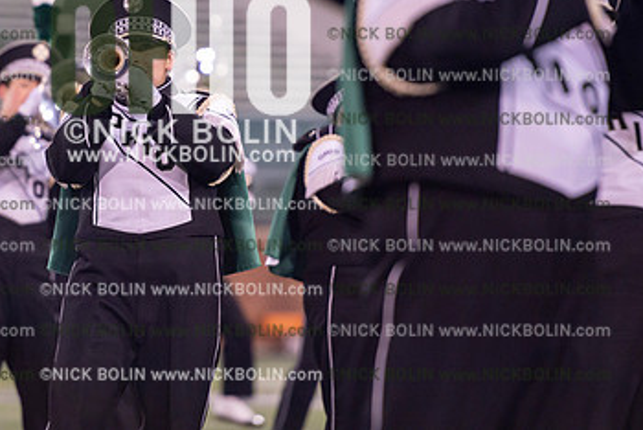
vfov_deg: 4.2
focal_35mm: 331
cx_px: 180
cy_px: 76
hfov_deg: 6.2
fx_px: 5917
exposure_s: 1/1250
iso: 2500
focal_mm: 200
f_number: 2.8
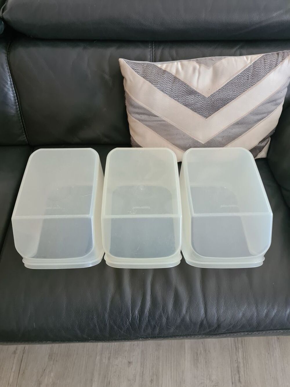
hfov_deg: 53.1
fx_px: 290
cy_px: 194
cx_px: 145
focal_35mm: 26
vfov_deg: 67.3
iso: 800
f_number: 1.8
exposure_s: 1/50
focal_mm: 5.4
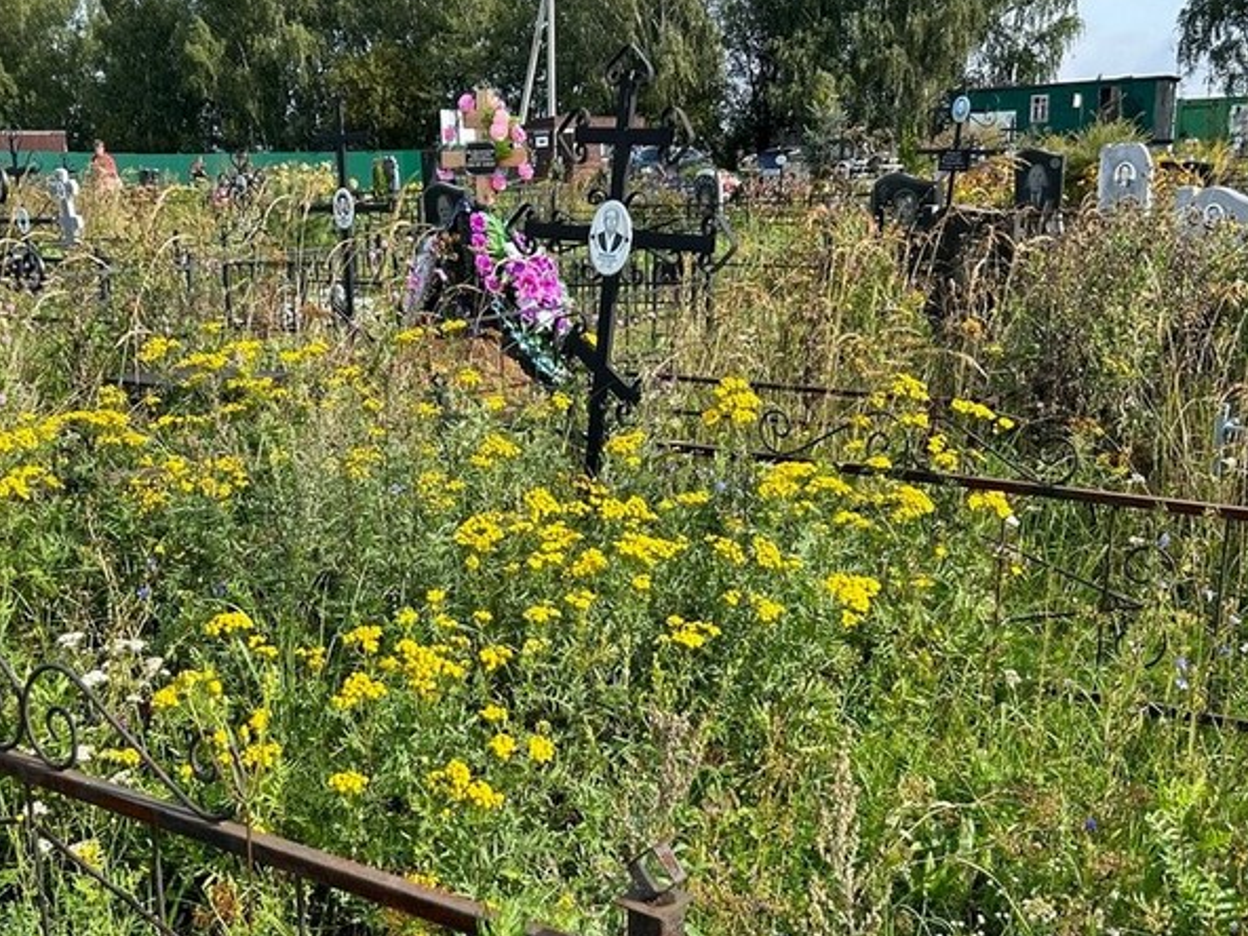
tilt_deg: -14.1
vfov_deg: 31.8
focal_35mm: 45
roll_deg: +1.1
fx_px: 1622
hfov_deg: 41.9
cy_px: 647
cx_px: 523
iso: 50
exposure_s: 1/1597
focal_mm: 5.7
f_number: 1.5
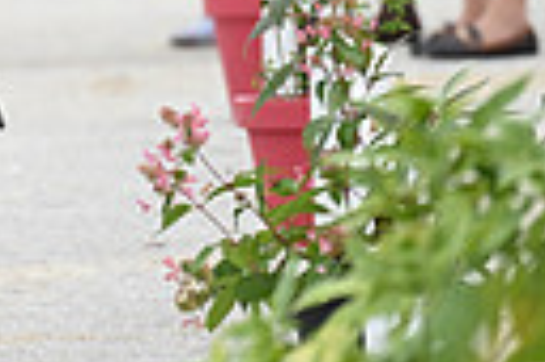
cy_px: -334
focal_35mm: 1812
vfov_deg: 0.8
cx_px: -558
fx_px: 27397
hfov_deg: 1.1
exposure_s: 1/1600
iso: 720
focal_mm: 400
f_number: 5.6
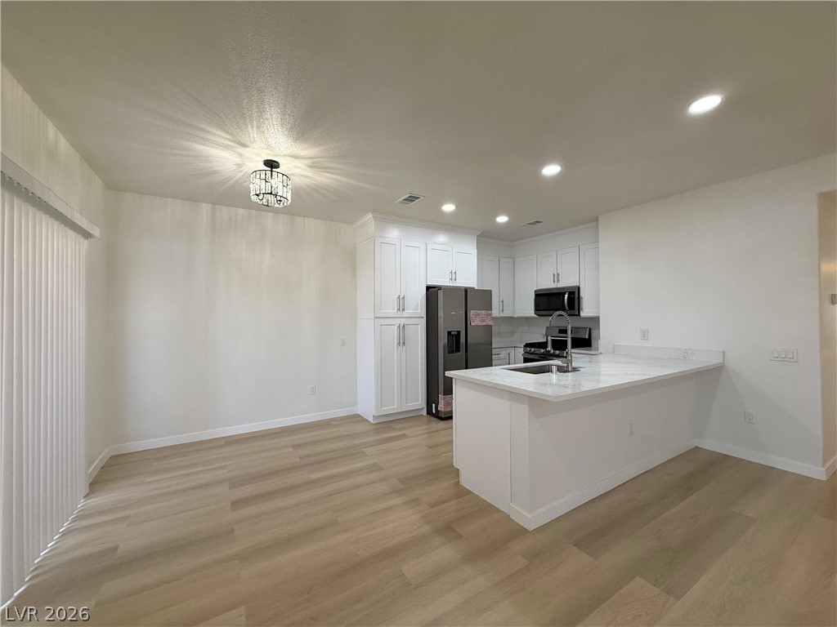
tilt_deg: +1.4
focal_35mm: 14
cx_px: 418
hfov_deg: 102.1
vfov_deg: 85.7
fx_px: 339
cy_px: 314
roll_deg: +1.1
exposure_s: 1/120
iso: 200
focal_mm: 2.22
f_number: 2.2
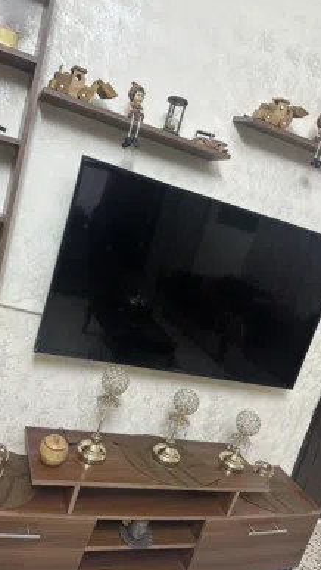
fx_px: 408
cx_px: 127
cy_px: 289
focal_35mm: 27
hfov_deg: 42.7
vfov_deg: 69.8
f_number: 1.78
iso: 200
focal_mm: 6.86
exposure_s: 1/50
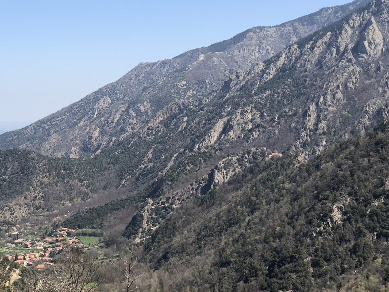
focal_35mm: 71
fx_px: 798
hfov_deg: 27.3
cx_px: 156
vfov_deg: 20.7
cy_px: 137
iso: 16
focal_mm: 6
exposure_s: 1/873
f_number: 2.4
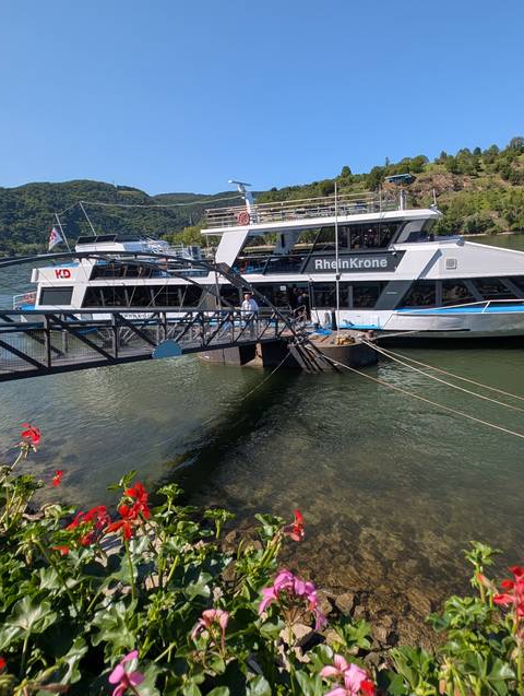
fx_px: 362
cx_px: 315
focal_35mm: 18
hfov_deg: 71.0
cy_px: 329
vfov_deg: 87.6
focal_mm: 2.23
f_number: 1.95
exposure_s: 1/1692
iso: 37
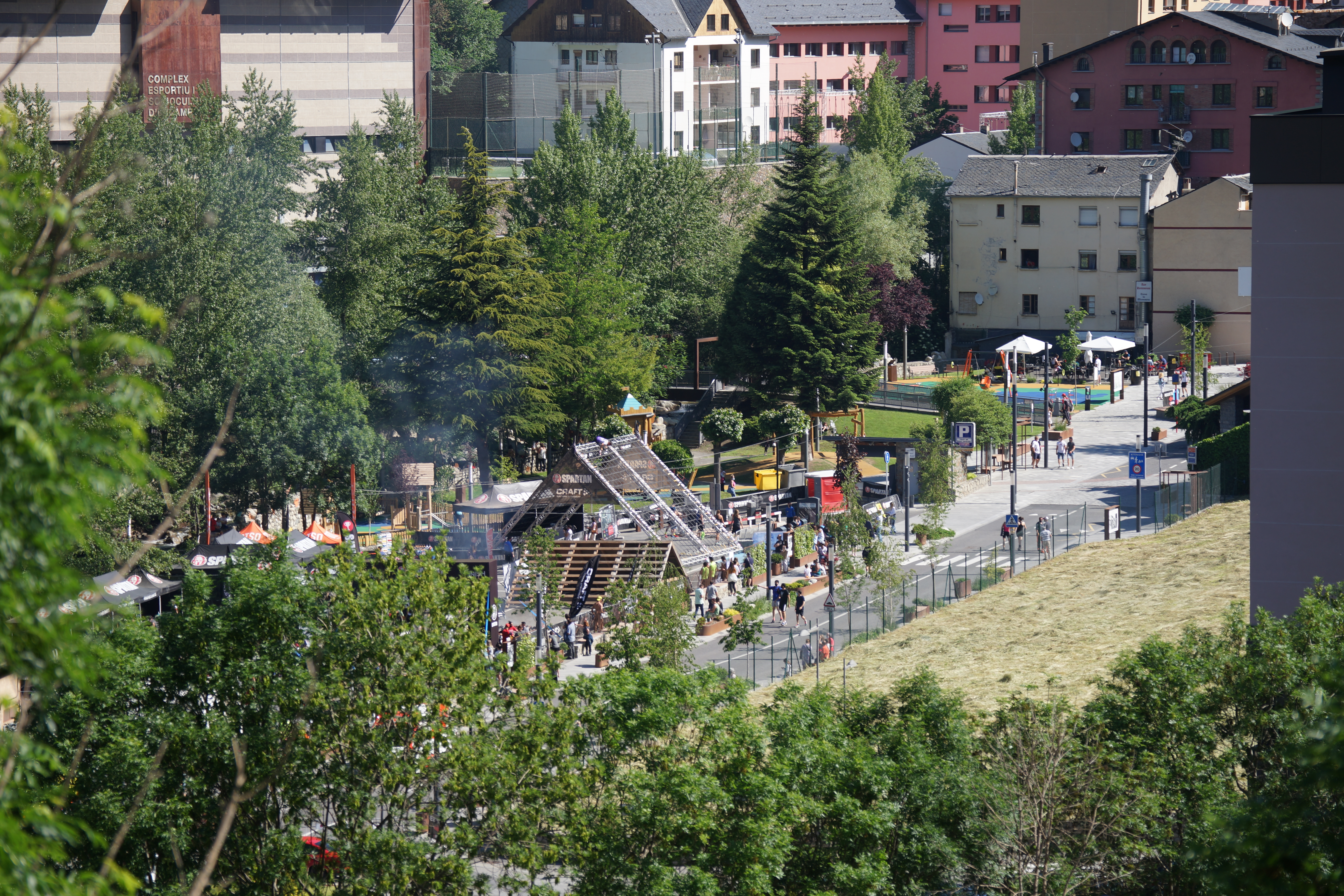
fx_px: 5973
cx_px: 672
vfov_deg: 8.6
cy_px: 448
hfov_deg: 12.8
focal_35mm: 160
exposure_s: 1/250
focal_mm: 160
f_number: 6.3
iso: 100
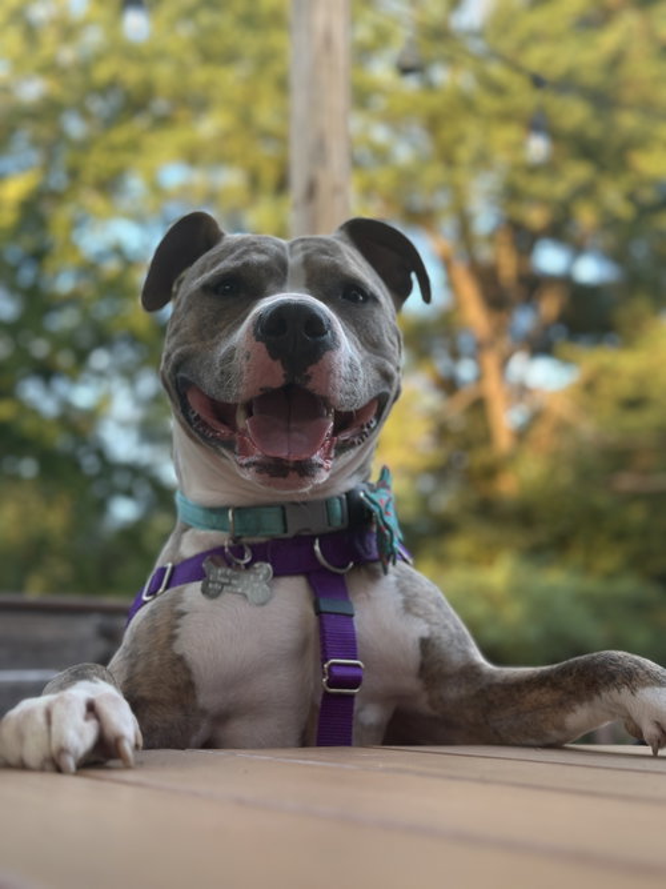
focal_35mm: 48
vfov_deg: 39.7
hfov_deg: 30.3
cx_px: 333
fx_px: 1232
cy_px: 444
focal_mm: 6.86
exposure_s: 1/121
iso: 64
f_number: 1.78
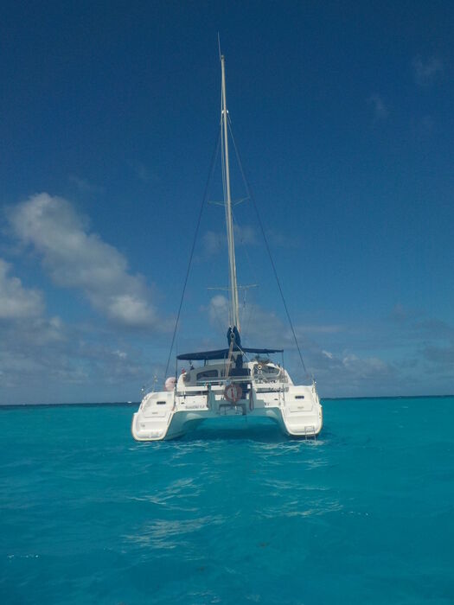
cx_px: 227
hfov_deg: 46.8
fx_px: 525
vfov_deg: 60.0
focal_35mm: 30
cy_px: 302
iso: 125
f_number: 6.6
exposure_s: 1/800
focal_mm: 4.1
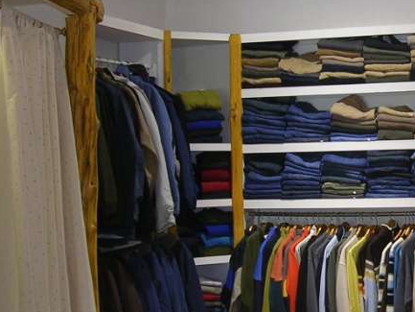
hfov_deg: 23.8
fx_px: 947
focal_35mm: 79
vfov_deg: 18.7
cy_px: 136
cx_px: 397
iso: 50
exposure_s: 1/30
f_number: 2.8
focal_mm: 5.8
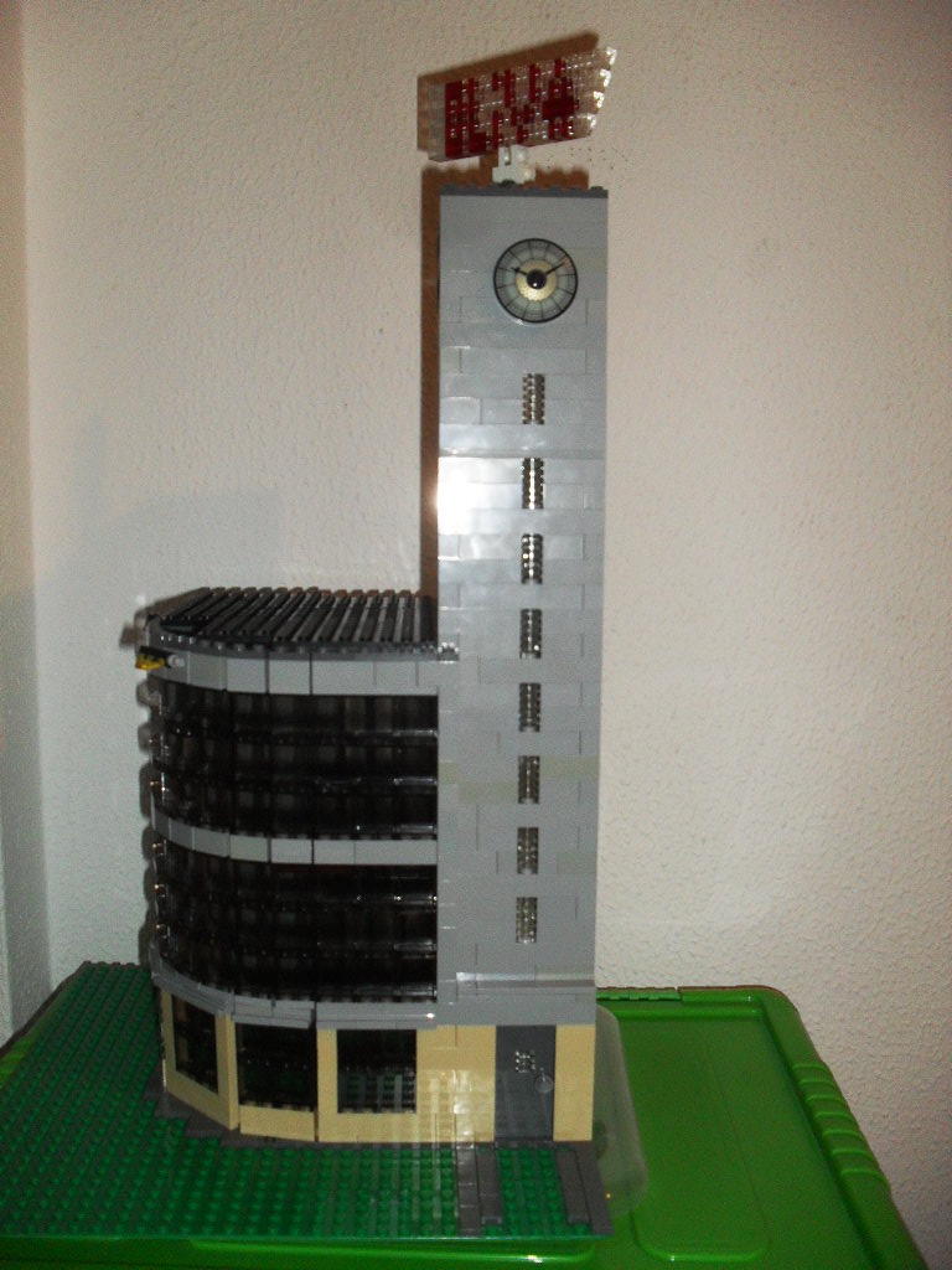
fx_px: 1283
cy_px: 635
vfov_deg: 52.6
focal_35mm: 35
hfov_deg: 40.7
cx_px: 476
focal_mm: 6.3
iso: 200
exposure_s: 1/45
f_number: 3.2
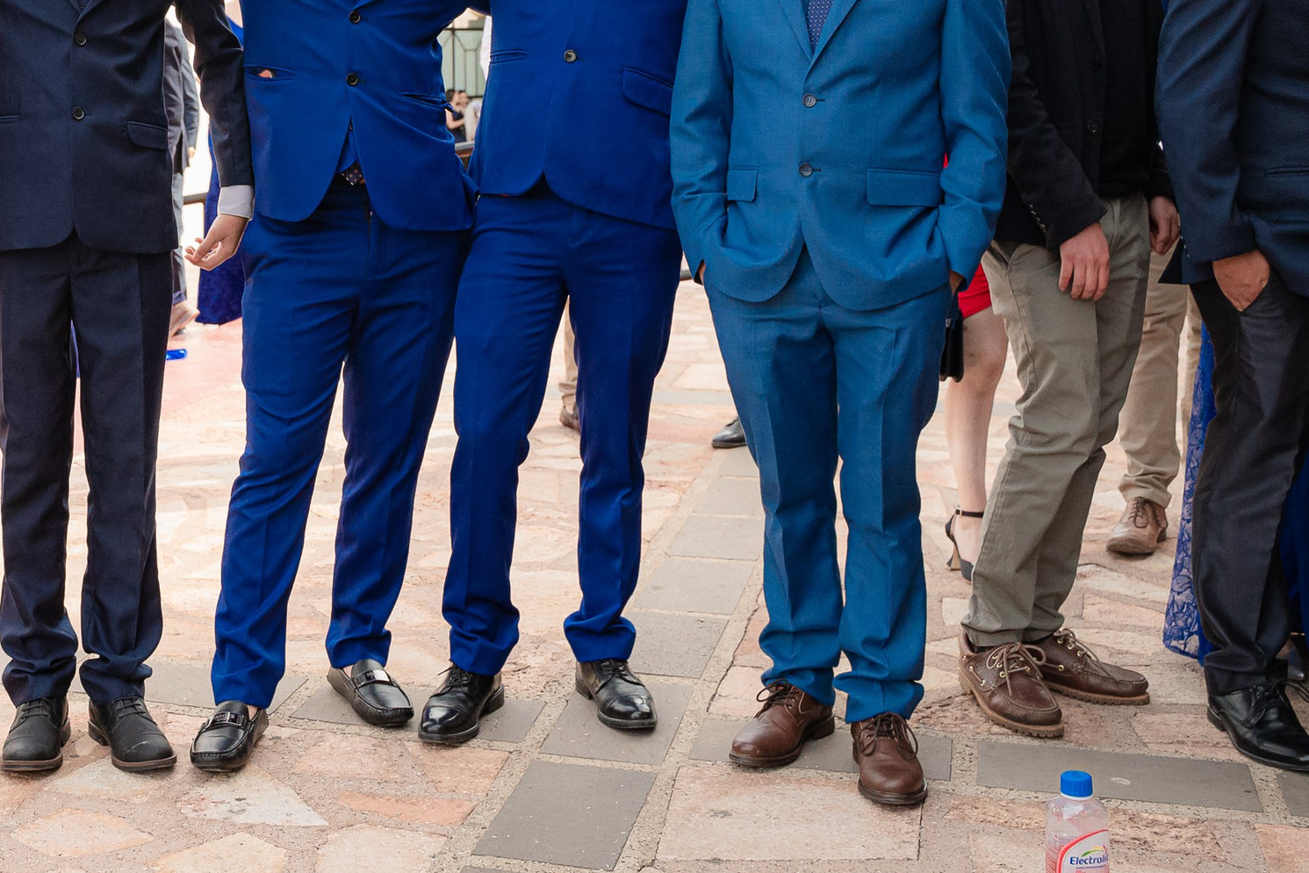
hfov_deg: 36.0
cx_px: 215
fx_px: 1927
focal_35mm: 53
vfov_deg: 24.9
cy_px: 127
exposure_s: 1/2500
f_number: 5
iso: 2000
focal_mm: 28
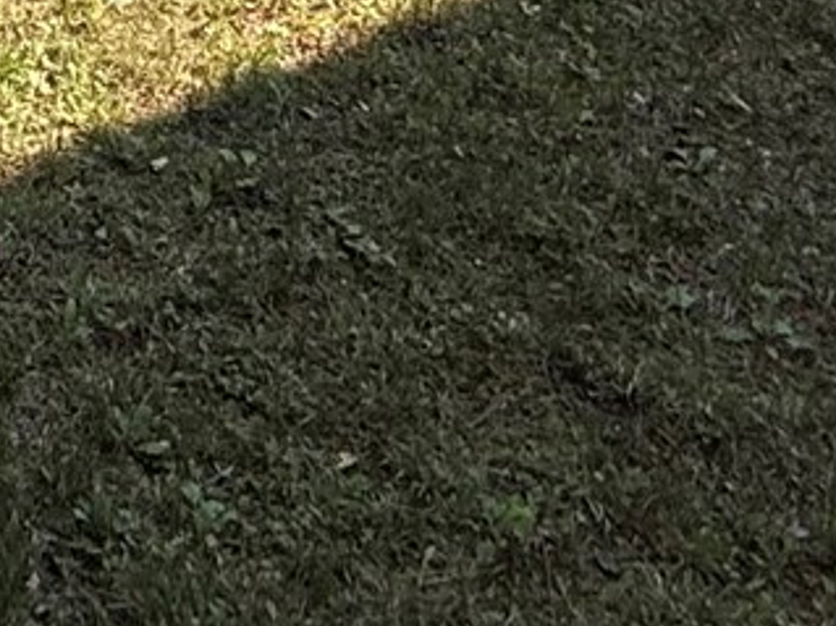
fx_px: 2173
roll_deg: -2.2
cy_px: -1291
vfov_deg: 10.7
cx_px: -406
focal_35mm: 90
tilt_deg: +1.6
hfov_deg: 19.2
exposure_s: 1/726
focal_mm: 2.22
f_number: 2.2
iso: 64
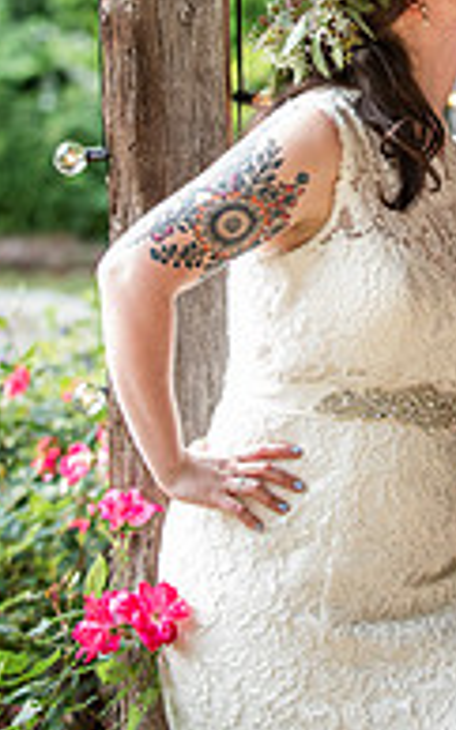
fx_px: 3764
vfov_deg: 11.0
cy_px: 15
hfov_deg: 6.9
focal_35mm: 189
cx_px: 505
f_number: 3.2
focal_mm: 80
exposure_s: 1/320
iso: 400
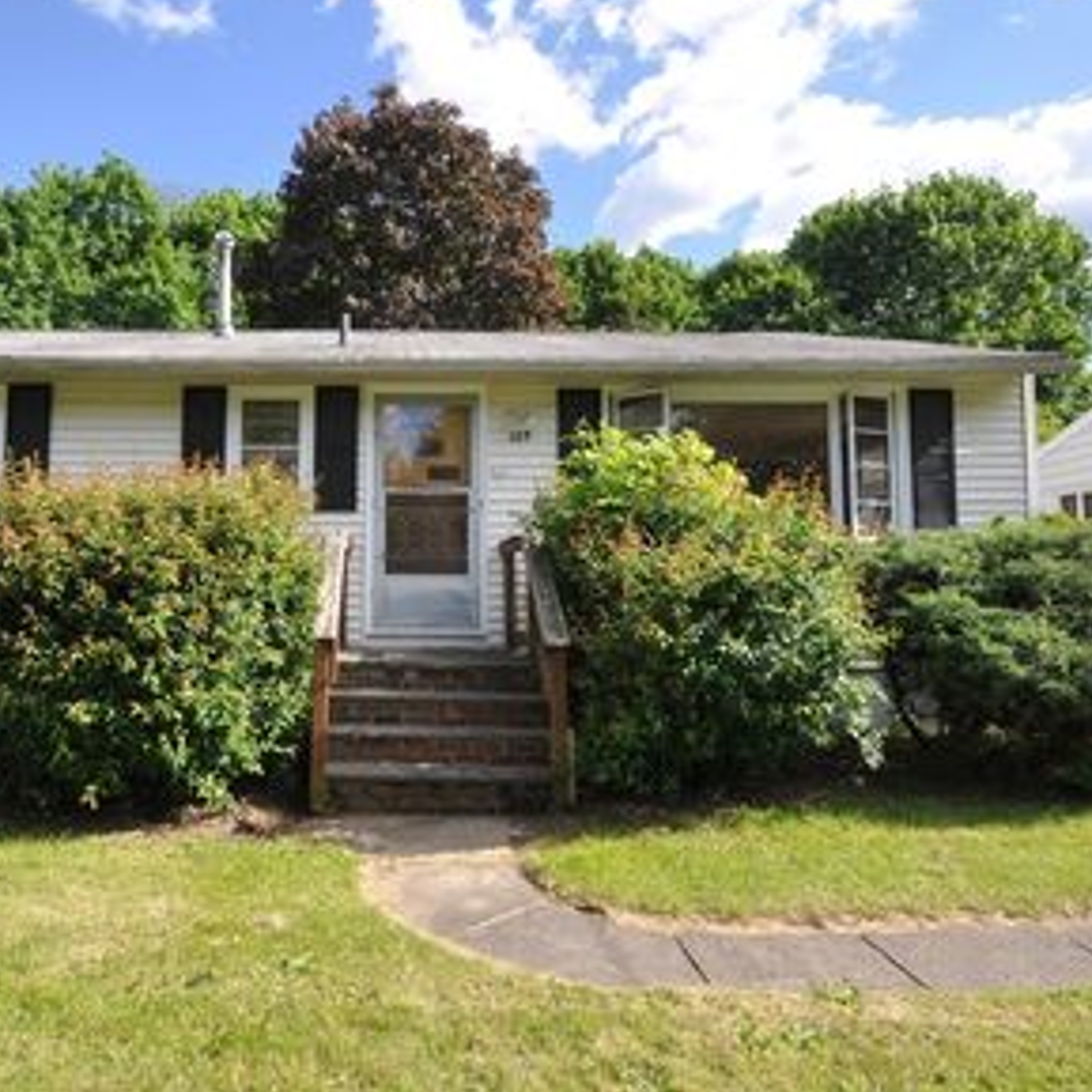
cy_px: 514
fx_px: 785
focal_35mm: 22
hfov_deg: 68.6
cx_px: 412
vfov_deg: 69.6
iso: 400
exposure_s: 1/400
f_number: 10
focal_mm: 10
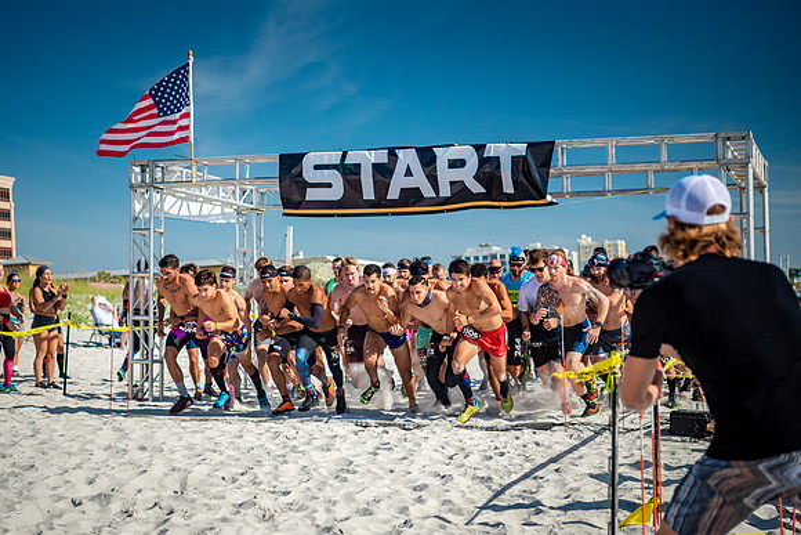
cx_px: 363
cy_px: 261
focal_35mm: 61
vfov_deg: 22.3
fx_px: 1355
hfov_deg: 32.9
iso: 360
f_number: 2.8
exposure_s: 1/4000
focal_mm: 52
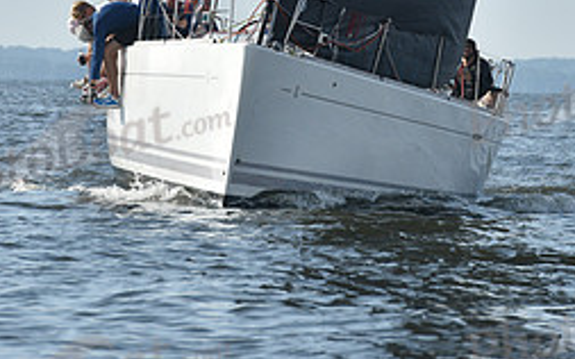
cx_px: 350
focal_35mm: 467
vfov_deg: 2.8
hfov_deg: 4.5
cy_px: 1
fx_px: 7317
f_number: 7.1
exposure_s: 1/1250
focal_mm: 200
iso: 250
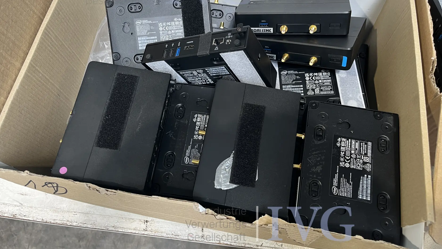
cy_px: 105
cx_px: 219
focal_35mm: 29
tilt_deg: -66.0
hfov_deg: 66.1
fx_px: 340
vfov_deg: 40.1
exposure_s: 1/50
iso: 80
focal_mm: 5.1
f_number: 1.6
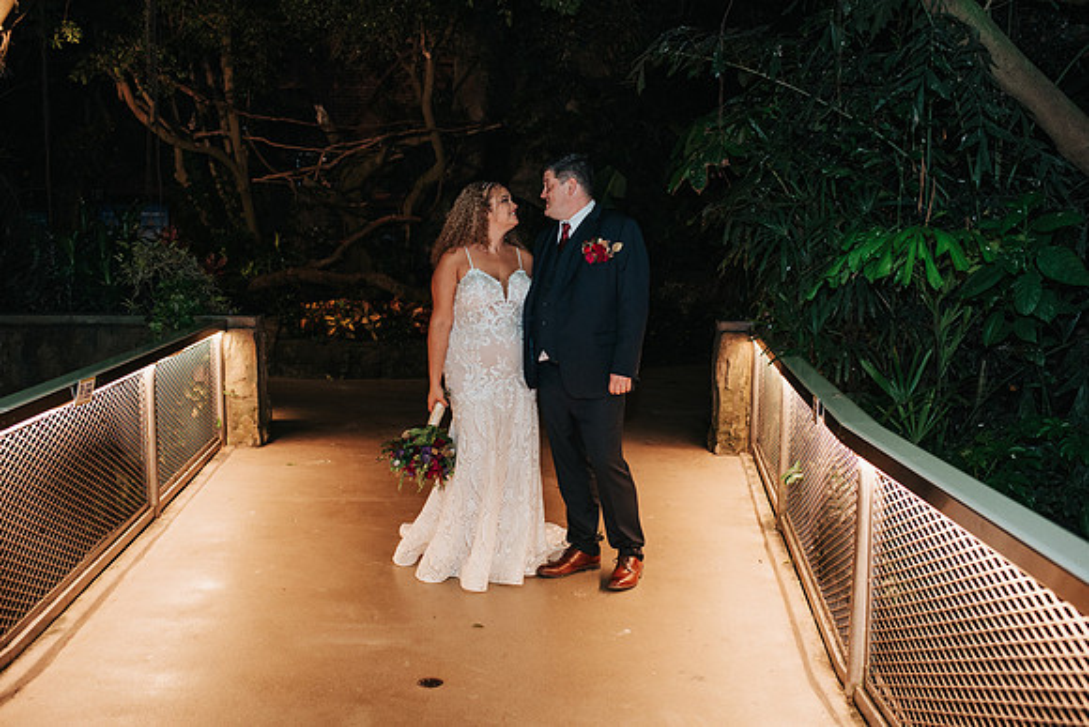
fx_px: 1063
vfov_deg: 37.7
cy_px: 364
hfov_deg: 54.2
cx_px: 544
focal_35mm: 35
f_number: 2.8
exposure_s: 1/200
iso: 1000
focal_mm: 35
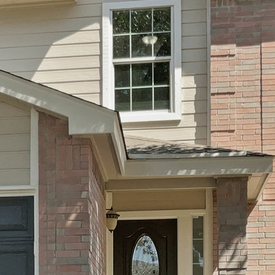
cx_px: 36
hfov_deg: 17.9
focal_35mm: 96
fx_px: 863
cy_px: 266
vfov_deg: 17.7
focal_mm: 3
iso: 16
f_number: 1.8
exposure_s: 1/800
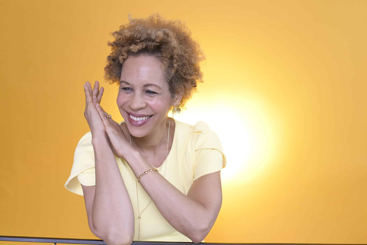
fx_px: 438
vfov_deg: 31.2
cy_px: 122
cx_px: 184
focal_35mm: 43
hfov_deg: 45.4
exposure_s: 1/200
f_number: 9
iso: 2500
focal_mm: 29
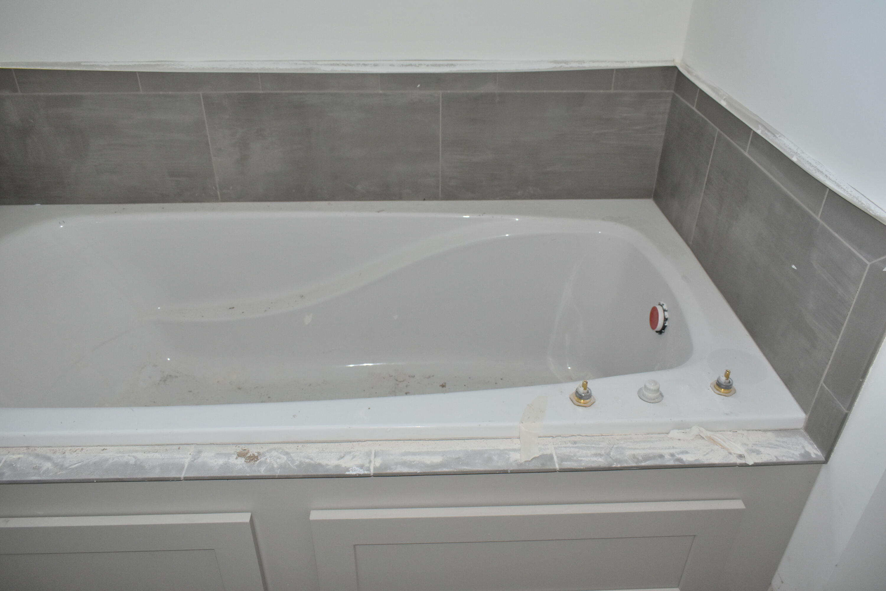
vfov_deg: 47.9
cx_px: 443
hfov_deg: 67.4
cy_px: 296
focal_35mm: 27
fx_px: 664
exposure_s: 1/90
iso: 800
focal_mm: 18
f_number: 4.8
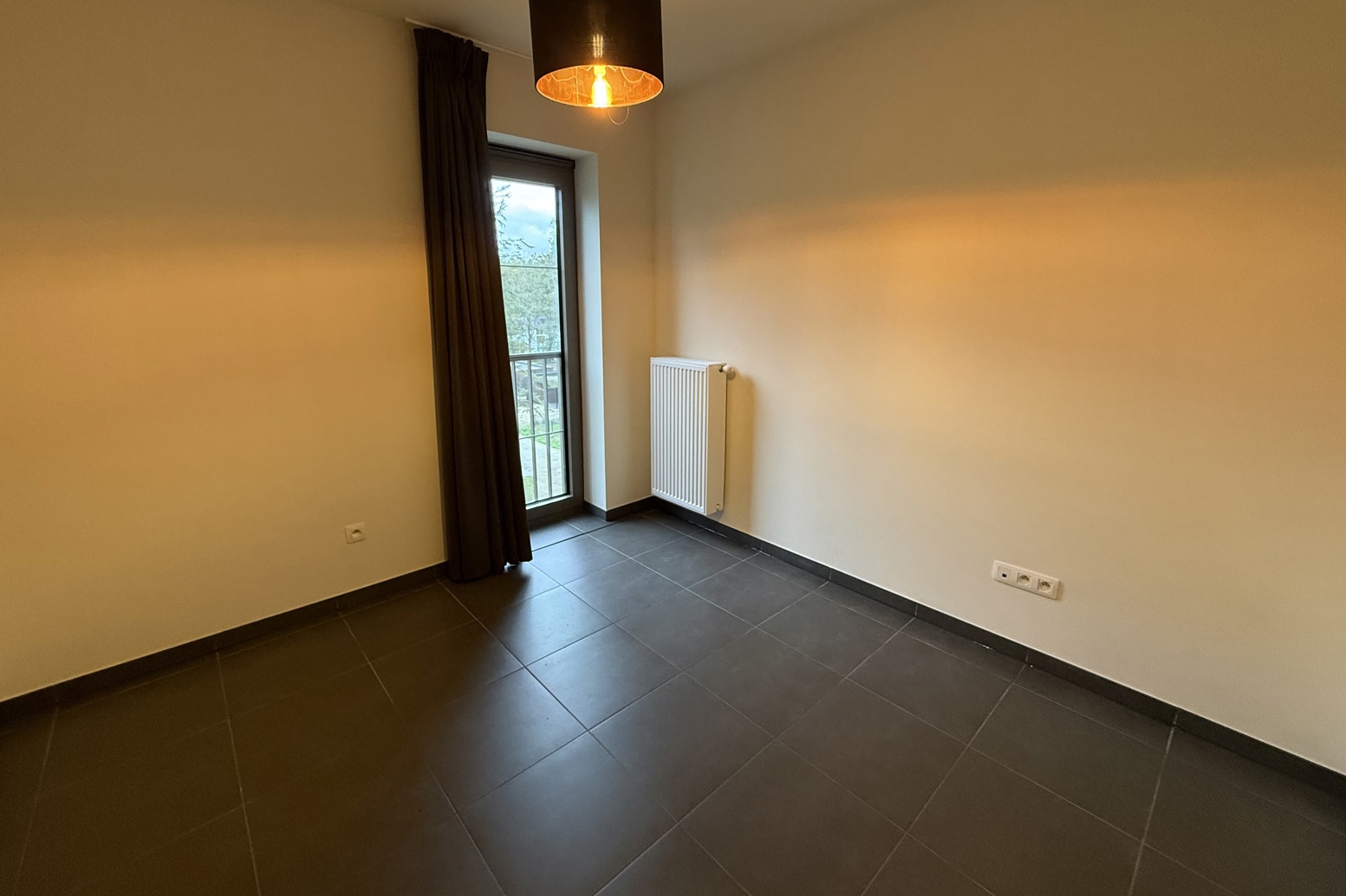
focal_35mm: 15
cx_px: 676
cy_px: 416
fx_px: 561
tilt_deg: -12.7
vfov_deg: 77.2
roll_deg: -0.5
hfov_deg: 100.4
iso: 320
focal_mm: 2.22
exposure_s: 1/50
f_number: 2.2
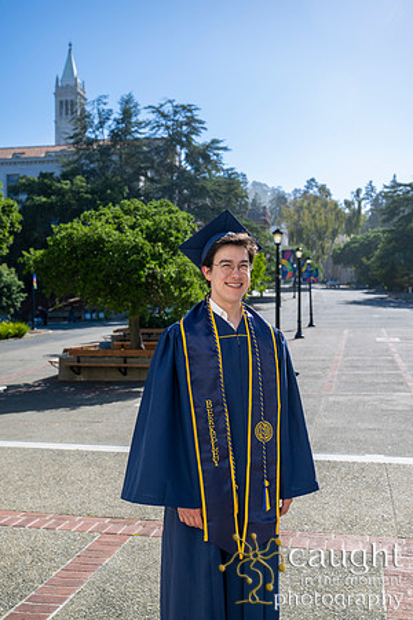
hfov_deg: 35.1
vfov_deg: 50.7
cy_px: 310
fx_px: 654
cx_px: 206
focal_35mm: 38
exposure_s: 1/1600
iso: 400
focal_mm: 38
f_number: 5
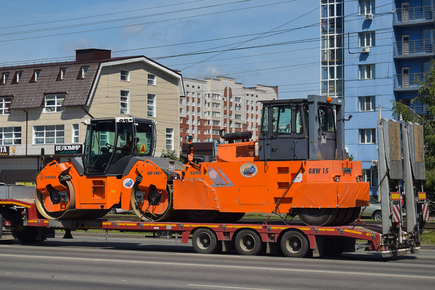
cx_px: 218
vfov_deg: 18.9
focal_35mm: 72
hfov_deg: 28.1
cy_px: 145
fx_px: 870
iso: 100
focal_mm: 48
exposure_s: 1/800
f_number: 6.3
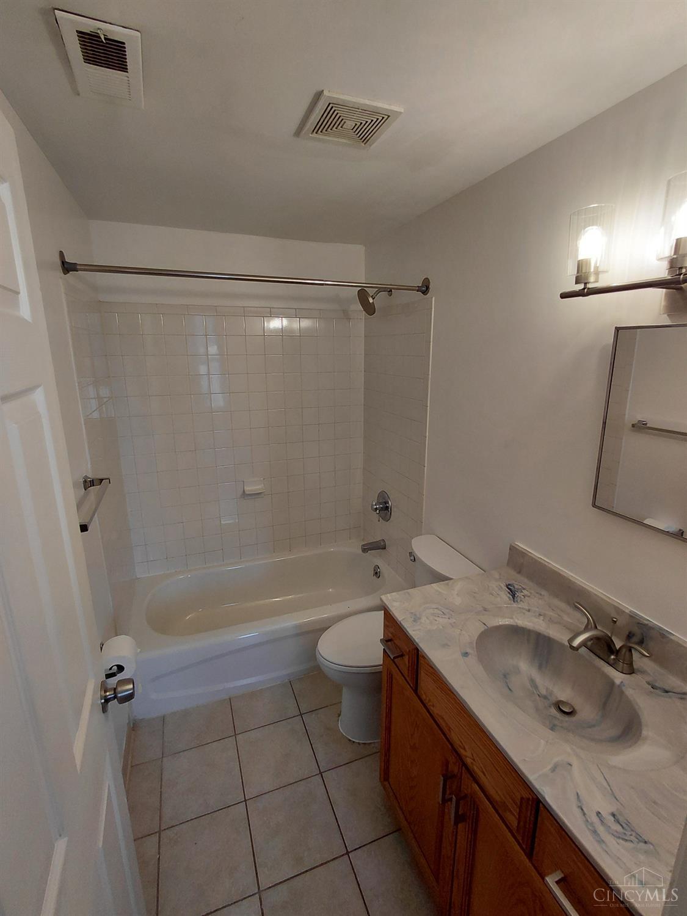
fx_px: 423
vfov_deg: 94.5
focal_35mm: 16
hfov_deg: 78.1
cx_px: 344
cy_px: 458
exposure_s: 1/120
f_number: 2.2
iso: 80
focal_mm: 1.64
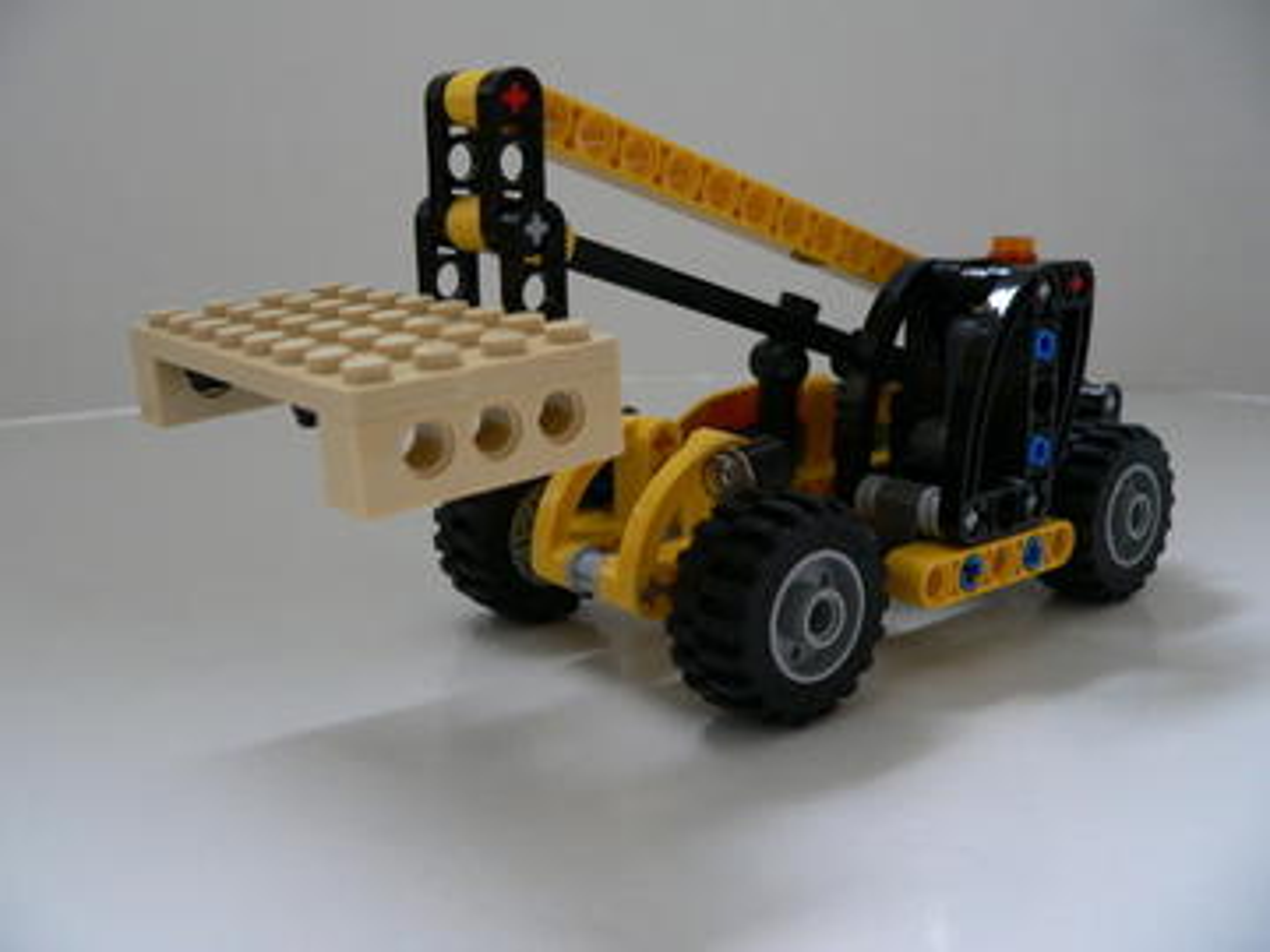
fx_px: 1321
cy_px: 476
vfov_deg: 39.7
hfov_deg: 51.4
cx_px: 635
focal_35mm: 36
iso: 200
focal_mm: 6
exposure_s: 1/100
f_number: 2.8
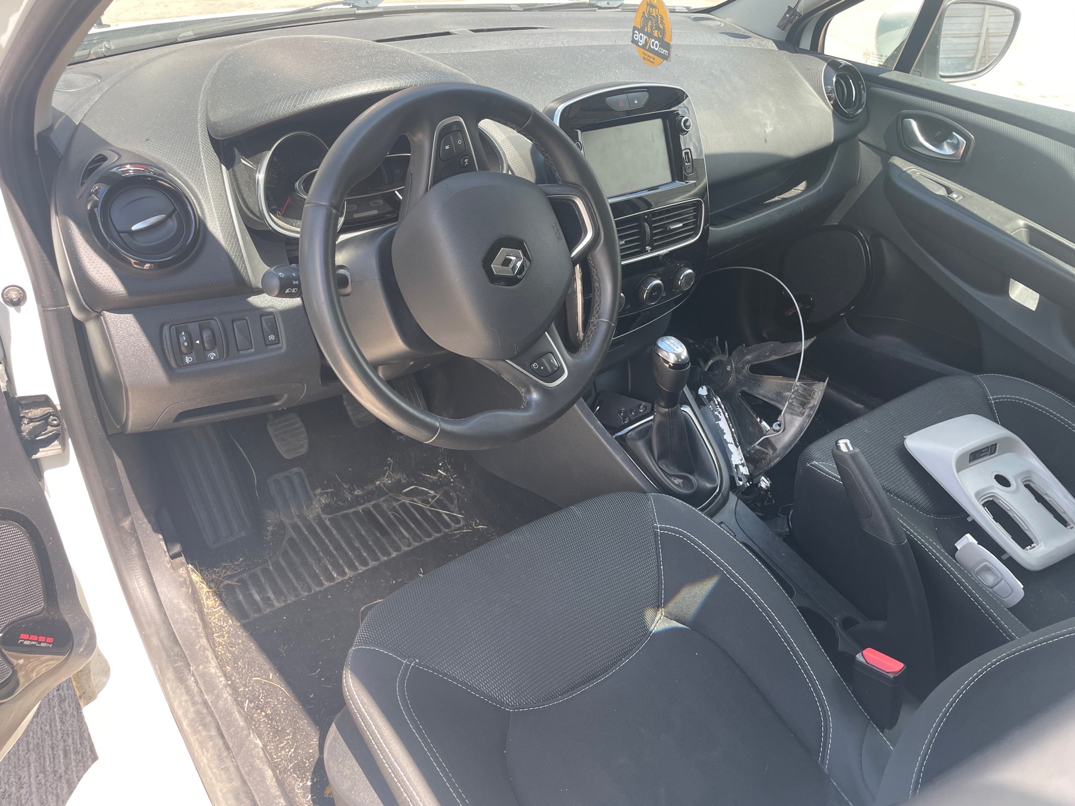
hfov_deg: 67.3
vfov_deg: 53.1
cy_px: 403
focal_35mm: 26
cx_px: 538
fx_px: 807
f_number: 1.6
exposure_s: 1/208
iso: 32
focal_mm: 4.2
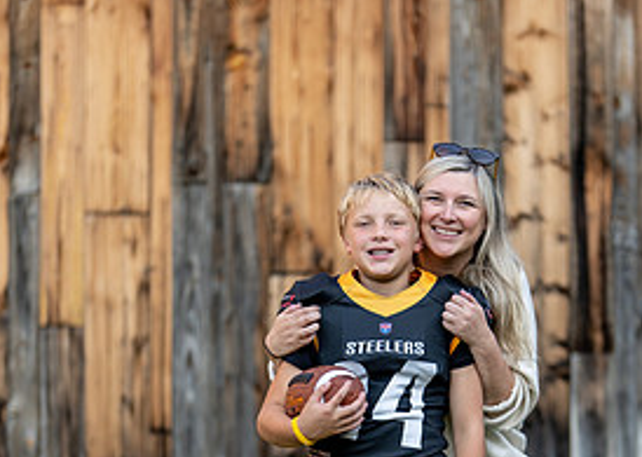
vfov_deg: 12.7
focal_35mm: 111
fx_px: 2021
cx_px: 417
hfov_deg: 18.0
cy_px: 457
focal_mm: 50
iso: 100
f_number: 1.2
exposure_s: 1/1600
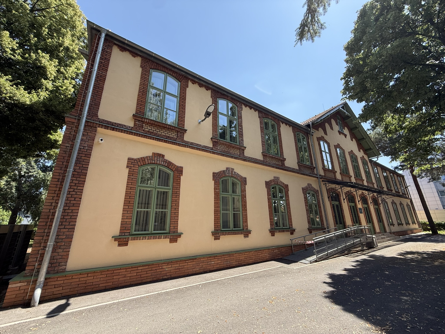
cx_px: 222
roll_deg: +0.1
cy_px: 167
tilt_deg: +16.9
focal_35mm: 14
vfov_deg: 85.7
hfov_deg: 102.1
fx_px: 180
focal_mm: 2.22
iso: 64
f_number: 2.2
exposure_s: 1/472
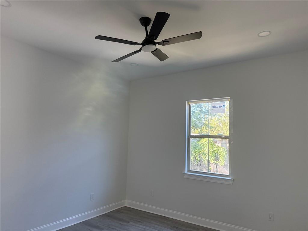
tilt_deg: +6.6
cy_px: 116
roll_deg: -2.0
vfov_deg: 56.8
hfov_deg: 71.6
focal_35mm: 24
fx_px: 214
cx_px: 154
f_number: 1.78
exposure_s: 1/169
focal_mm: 6.76
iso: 200
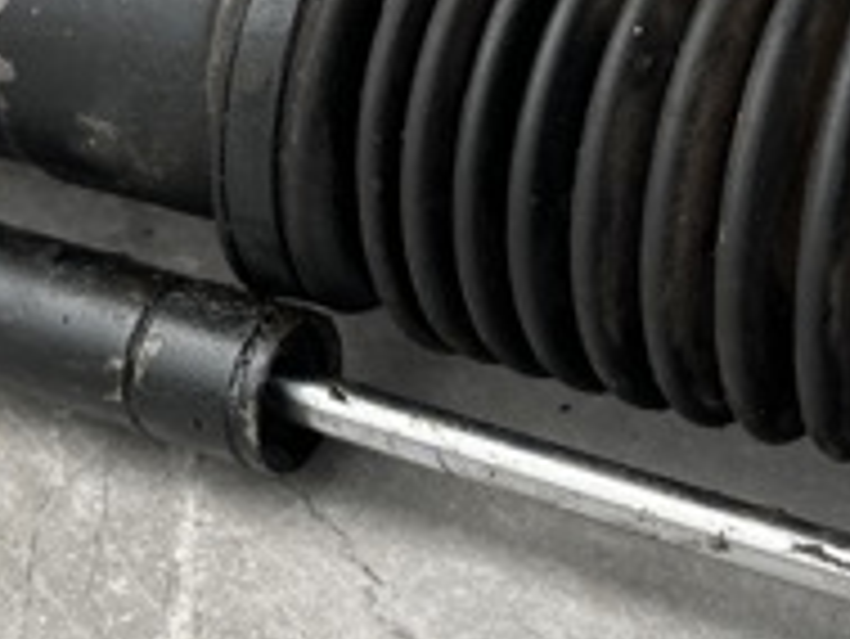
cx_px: 225
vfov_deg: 16.7
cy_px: 110
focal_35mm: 88
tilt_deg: -25.9
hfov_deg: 22.1
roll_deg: +3.8
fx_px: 2162
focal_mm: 5.1
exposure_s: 1/583
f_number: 1.6
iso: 50
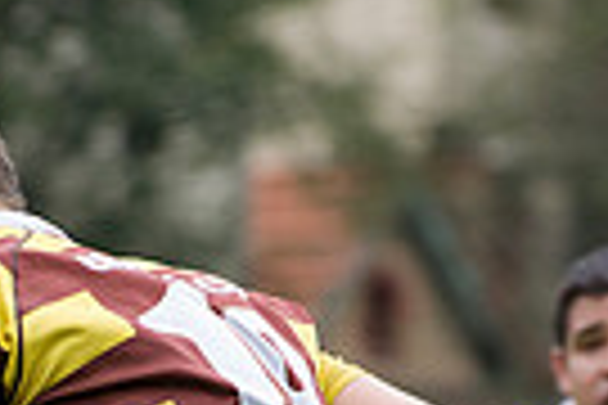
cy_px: 835
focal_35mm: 773
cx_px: 198
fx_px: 13054
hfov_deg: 2.7
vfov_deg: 1.8
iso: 1600
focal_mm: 180
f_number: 5
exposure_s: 1/500
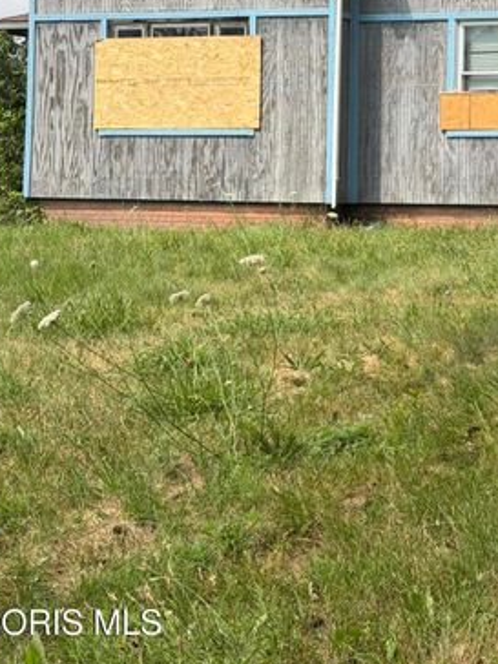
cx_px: 429
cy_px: 70
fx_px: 1688
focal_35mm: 88
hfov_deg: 16.6
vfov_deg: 21.8
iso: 64
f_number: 1.78
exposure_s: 1/3378
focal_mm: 6.76
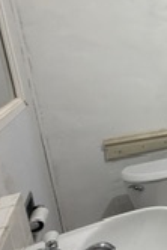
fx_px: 292
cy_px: 108
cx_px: 314
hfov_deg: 20.3
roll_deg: +0.1
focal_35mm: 42
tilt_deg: -13.2
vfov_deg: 46.2
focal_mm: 2.22
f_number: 2.2
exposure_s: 1/60
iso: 320
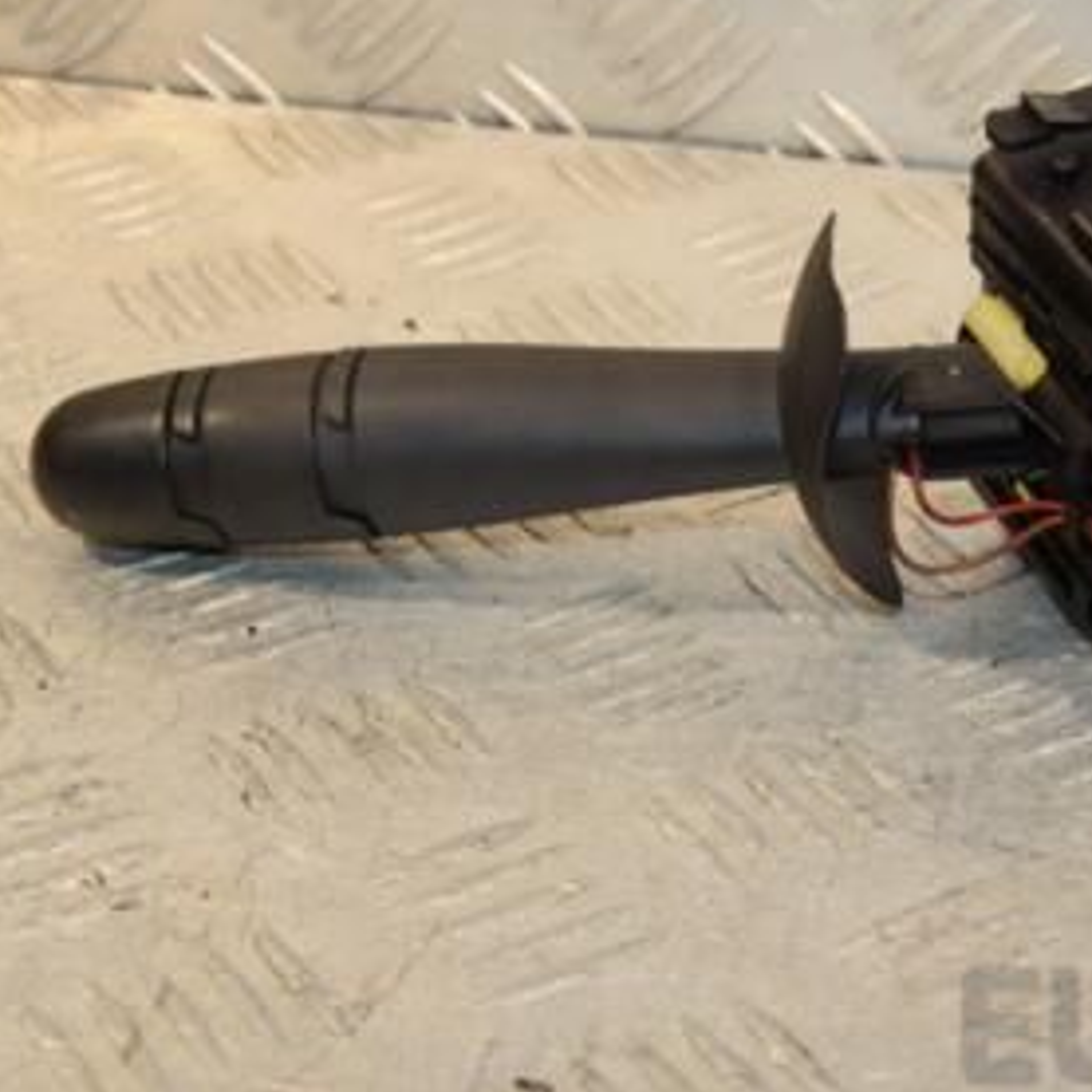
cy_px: 501
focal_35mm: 94
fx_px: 3355
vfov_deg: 18.5
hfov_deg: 18.3
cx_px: 887
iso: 800
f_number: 8
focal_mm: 34
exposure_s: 1/200
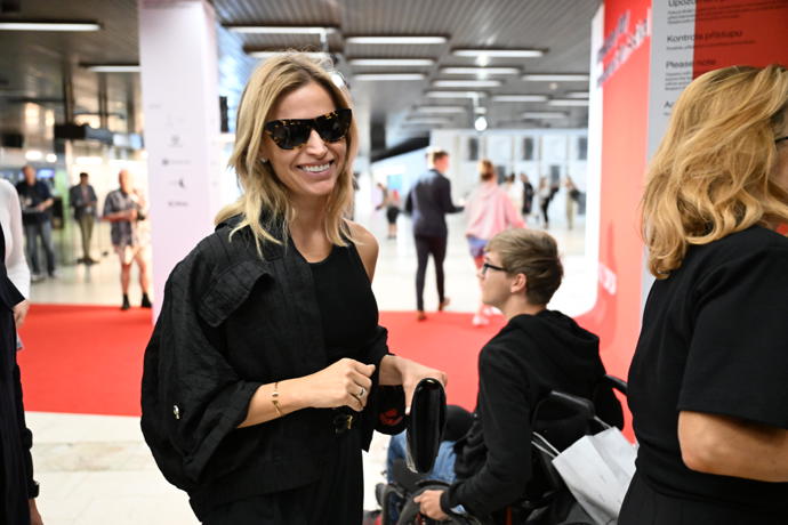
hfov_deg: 60.3
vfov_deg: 42.3
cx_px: 394
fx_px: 679
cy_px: 262
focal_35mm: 31
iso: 6400
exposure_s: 1/250
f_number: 2.8
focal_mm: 31
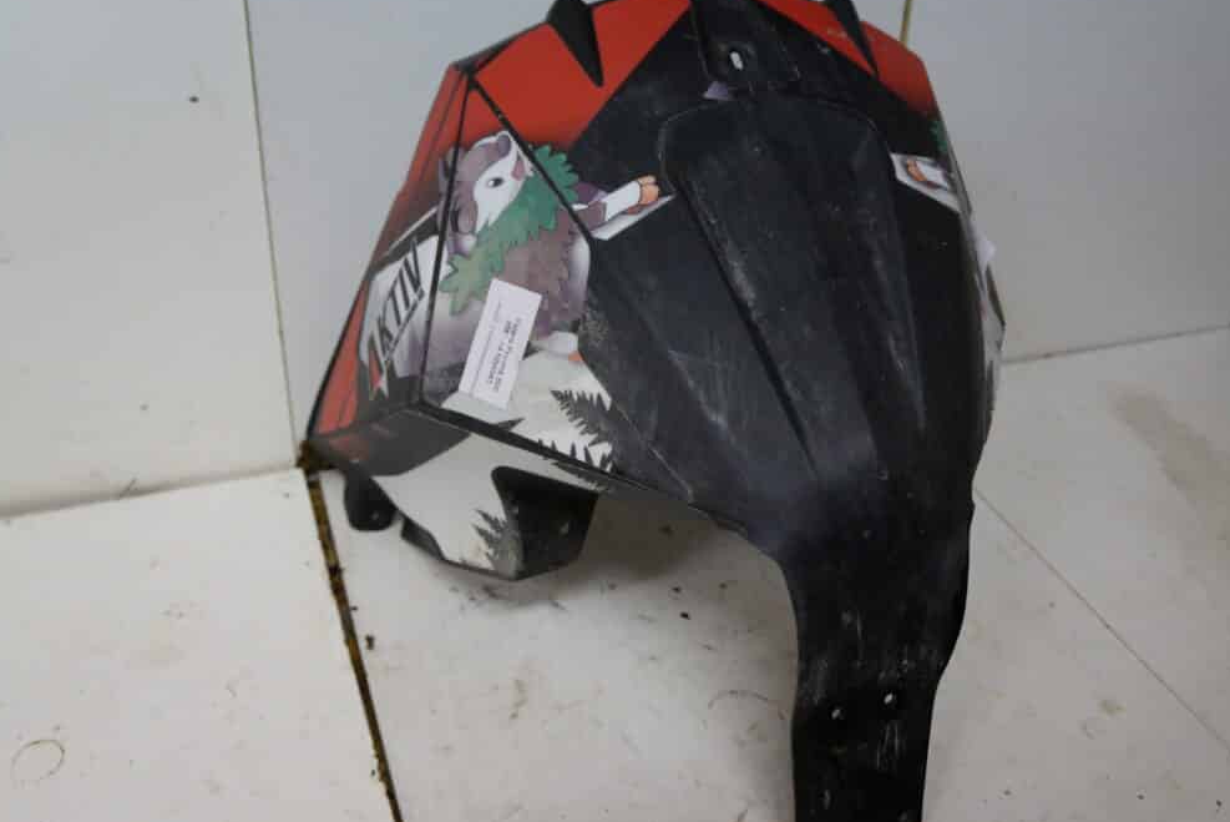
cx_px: 608
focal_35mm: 28
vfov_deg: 46.4
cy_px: 407
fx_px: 957
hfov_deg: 65.4
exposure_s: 1/60
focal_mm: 18
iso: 1600
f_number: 3.5
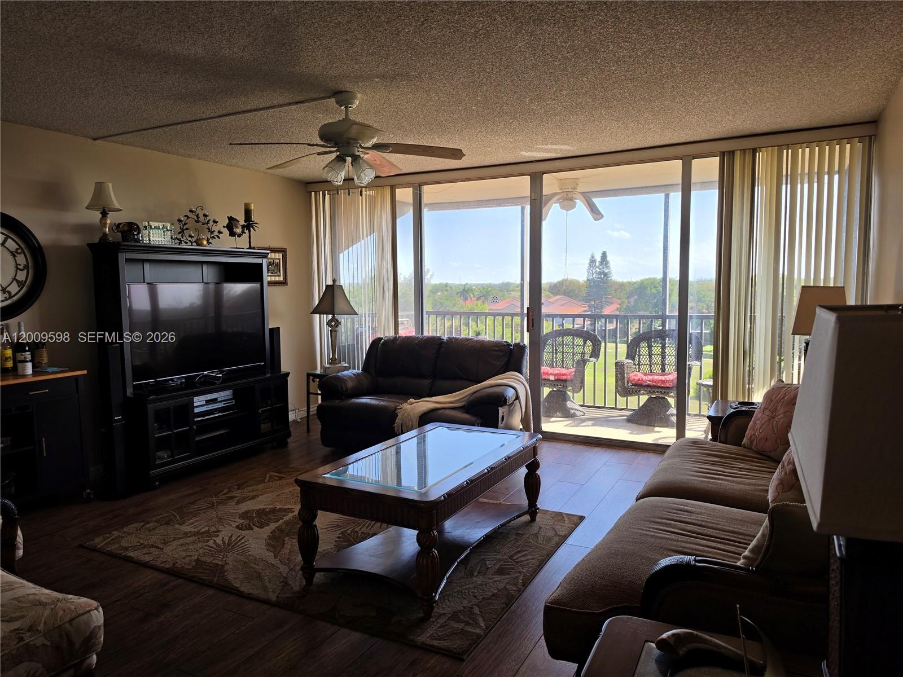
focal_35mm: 23
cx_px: 452
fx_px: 600
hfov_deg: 73.9
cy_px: 338
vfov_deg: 58.9
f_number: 1.4
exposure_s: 1/235
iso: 10
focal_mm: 6.5
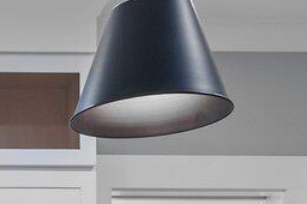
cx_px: -253
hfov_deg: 14.8
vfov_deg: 10.2
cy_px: 458
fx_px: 1022
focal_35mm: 120
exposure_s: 1/10
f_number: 6.3
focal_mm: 15
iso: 400
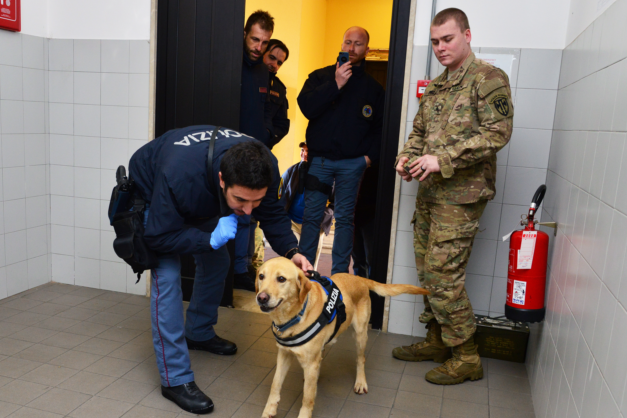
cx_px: 313
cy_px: 216
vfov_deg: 43.6
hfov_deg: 61.9
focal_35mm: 30
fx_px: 522
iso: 1600
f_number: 8
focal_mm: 28
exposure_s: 1/60
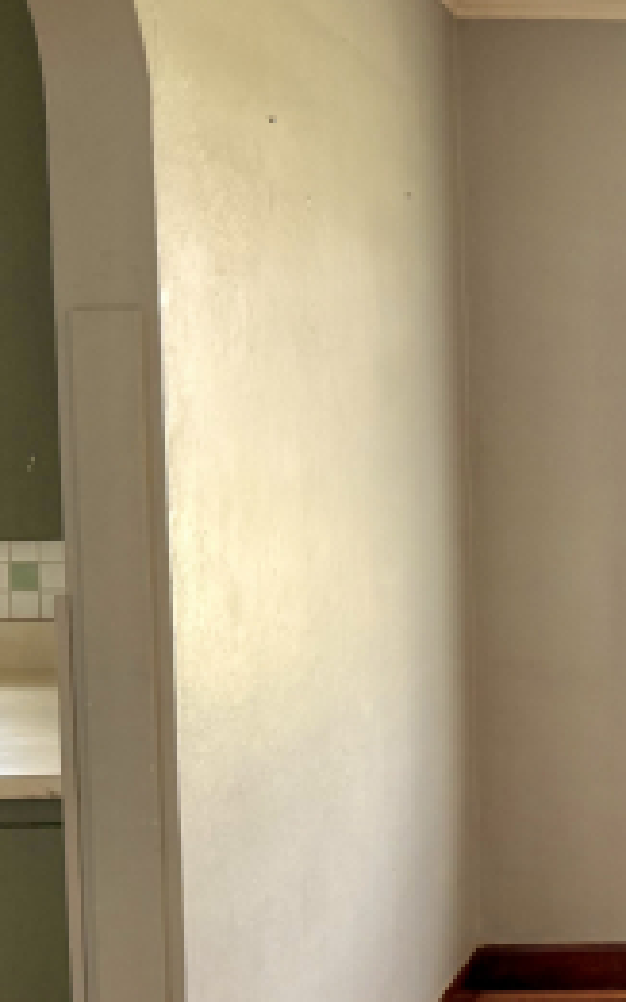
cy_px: 568
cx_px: 862
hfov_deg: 18.3
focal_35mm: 65
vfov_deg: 31.5
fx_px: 1775
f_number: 1.78
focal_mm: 6.76
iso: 160
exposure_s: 1/185
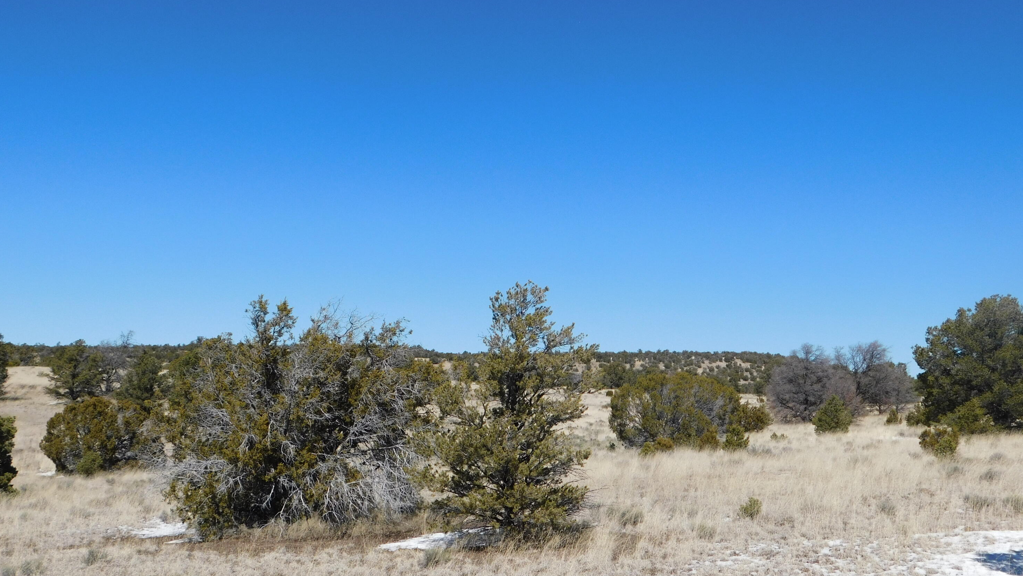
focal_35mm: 40
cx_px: 518
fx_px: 1085
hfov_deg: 50.5
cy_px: 318
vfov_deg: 29.7
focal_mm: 6.3
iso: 125
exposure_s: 1/500
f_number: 7
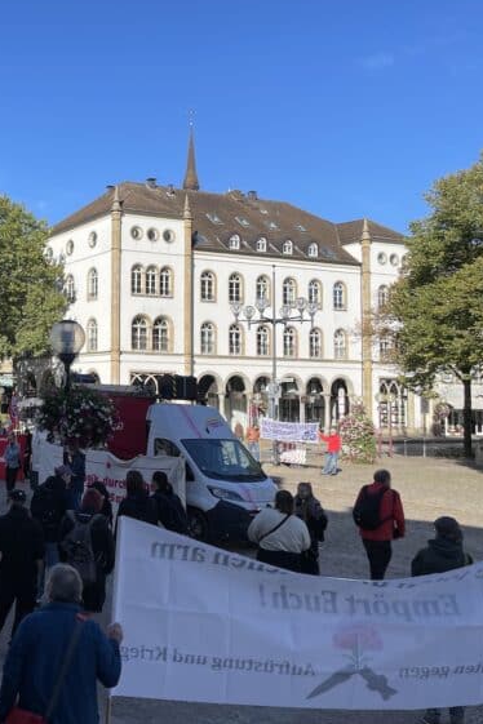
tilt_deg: +2.1
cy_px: 355
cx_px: 12
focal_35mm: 37
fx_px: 745
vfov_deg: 51.9
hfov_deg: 33.2
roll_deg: -1.0
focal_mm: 4.2
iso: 32
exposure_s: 1/2618
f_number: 1.6
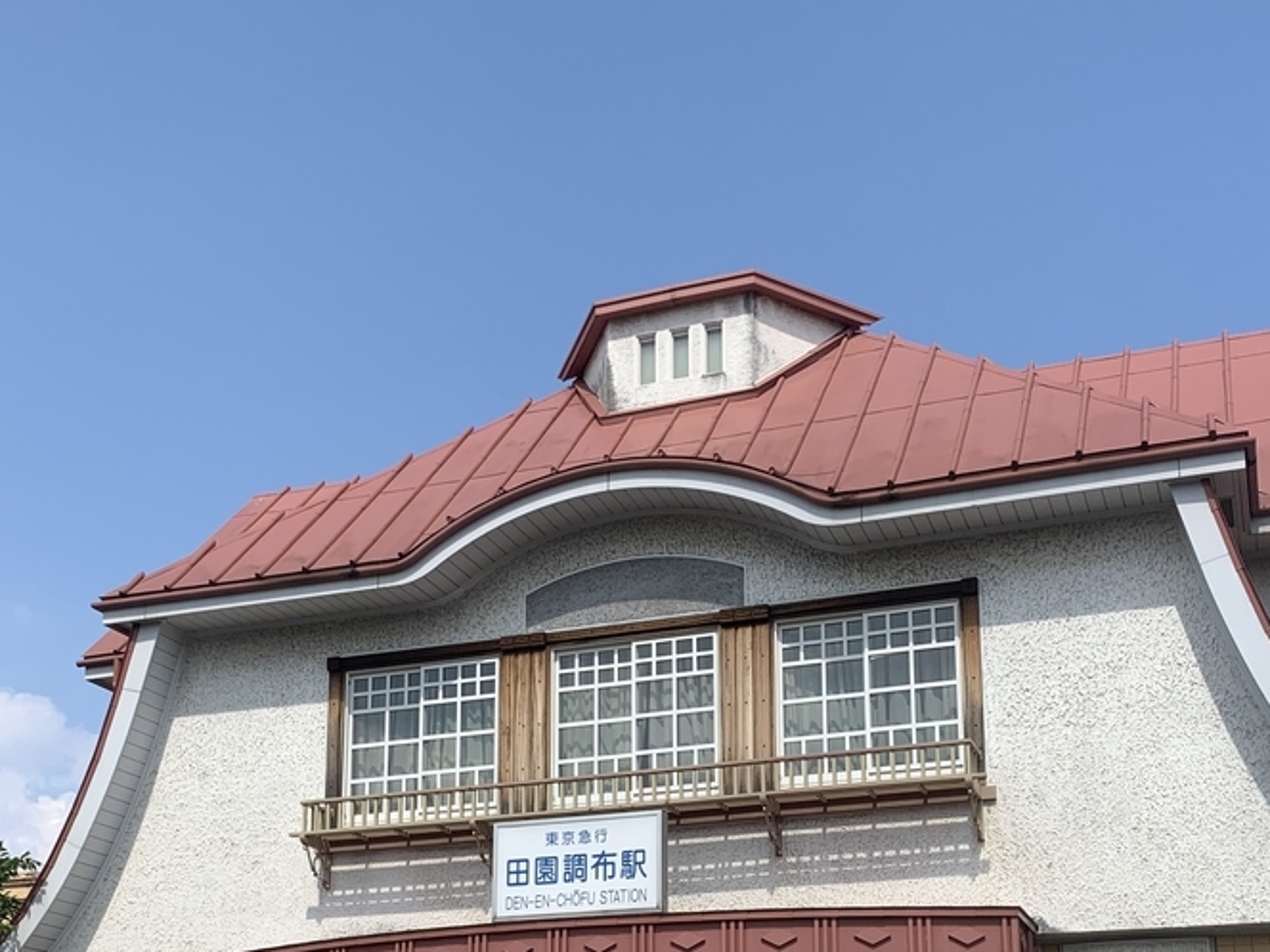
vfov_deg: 29.6
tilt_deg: +12.3
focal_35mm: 47
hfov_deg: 40.4
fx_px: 1724
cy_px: 855
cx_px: 677
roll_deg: +0.2
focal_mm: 4.25
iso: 25
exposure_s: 1/2545
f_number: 1.8
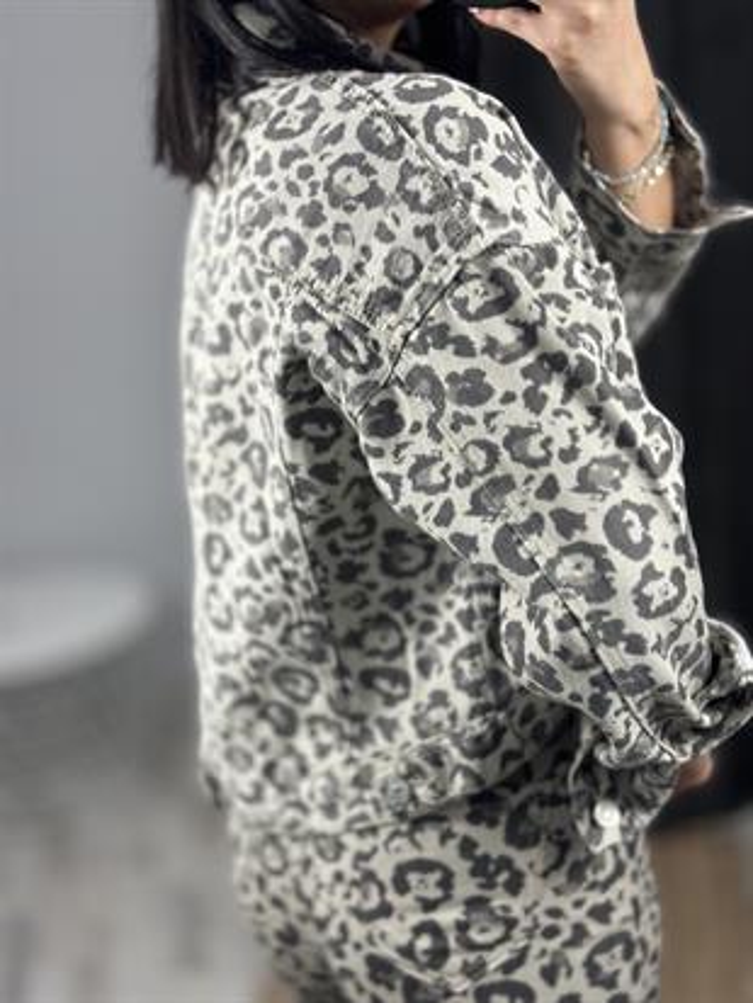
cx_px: 376
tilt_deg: -36.6
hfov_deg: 30.3
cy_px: 502
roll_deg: +8.1
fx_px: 1391
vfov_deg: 39.6
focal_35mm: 48
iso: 80
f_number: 1.78
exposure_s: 1/100
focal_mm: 6.86
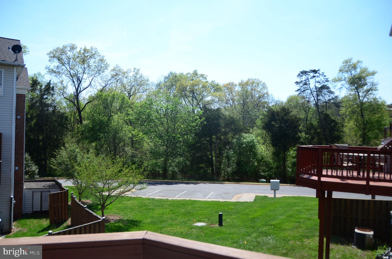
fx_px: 326
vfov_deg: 43.4
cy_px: 130
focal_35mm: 30
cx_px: 196
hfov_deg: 62.0
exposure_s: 1/8000
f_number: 3.5
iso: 800
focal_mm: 20
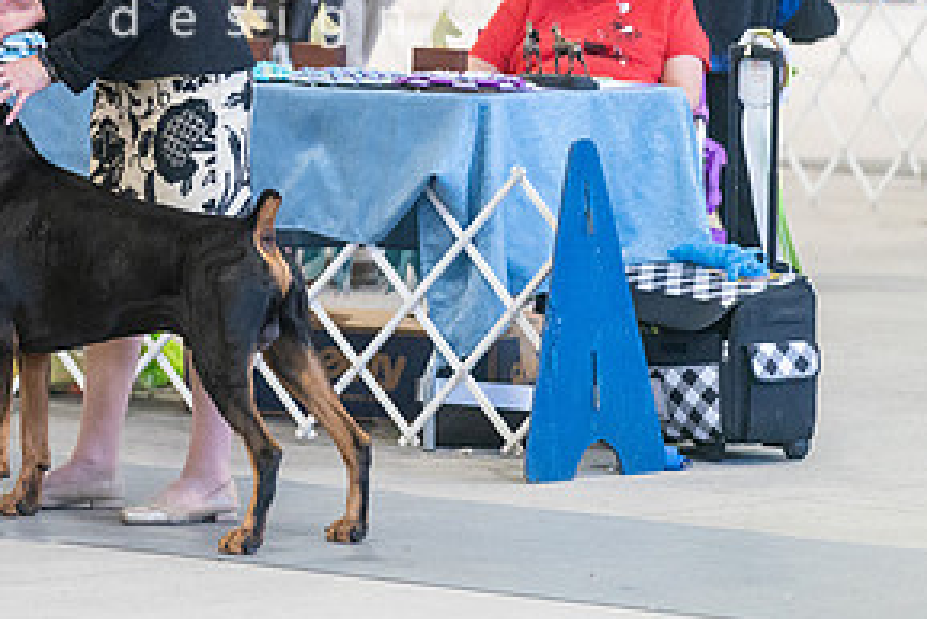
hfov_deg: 7.1
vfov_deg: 4.8
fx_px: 7445
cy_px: 117
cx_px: 6
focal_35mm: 289
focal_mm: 144
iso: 4000
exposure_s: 1/320
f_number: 2.8
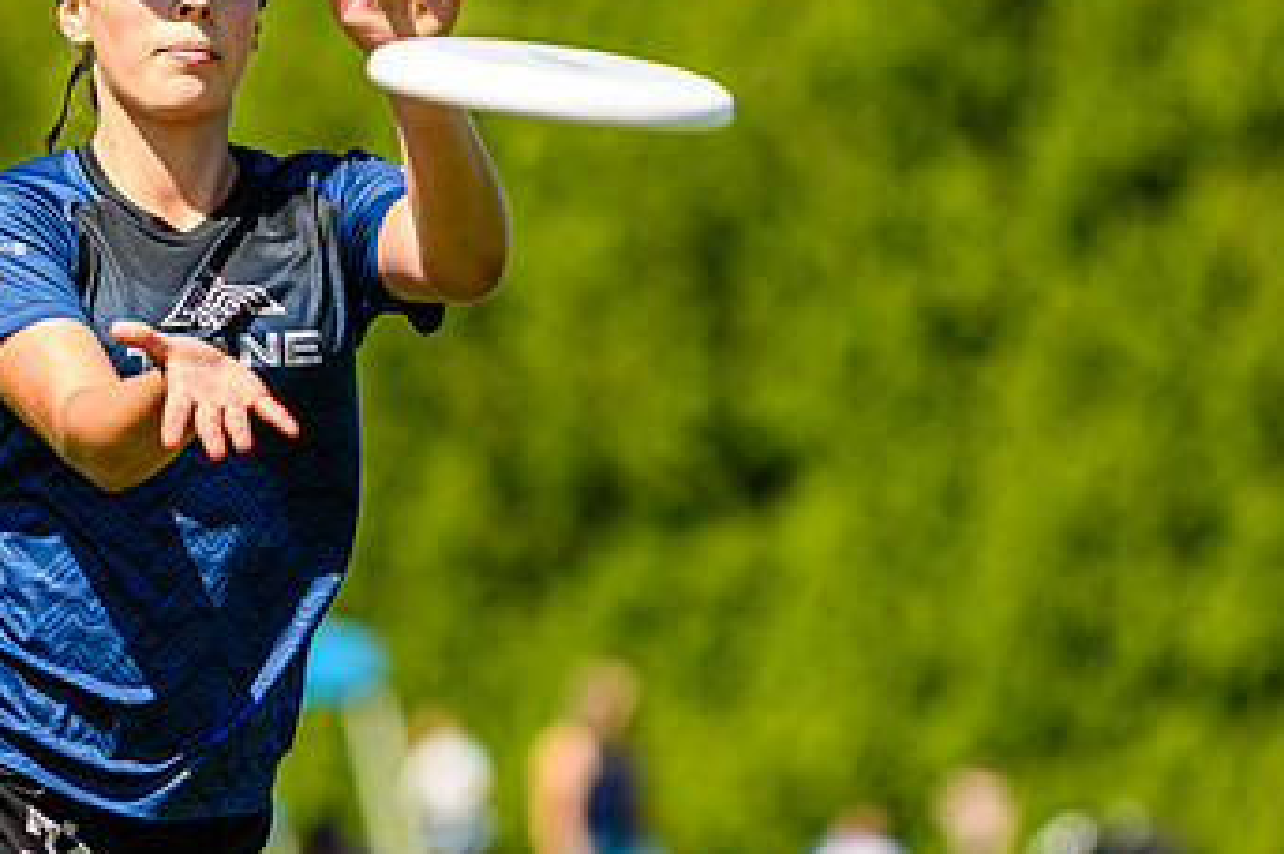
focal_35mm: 684
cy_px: 301
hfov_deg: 3.0
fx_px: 24372
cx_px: 236
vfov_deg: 2.0
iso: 110
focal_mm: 200
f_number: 3.2
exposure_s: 1/1250
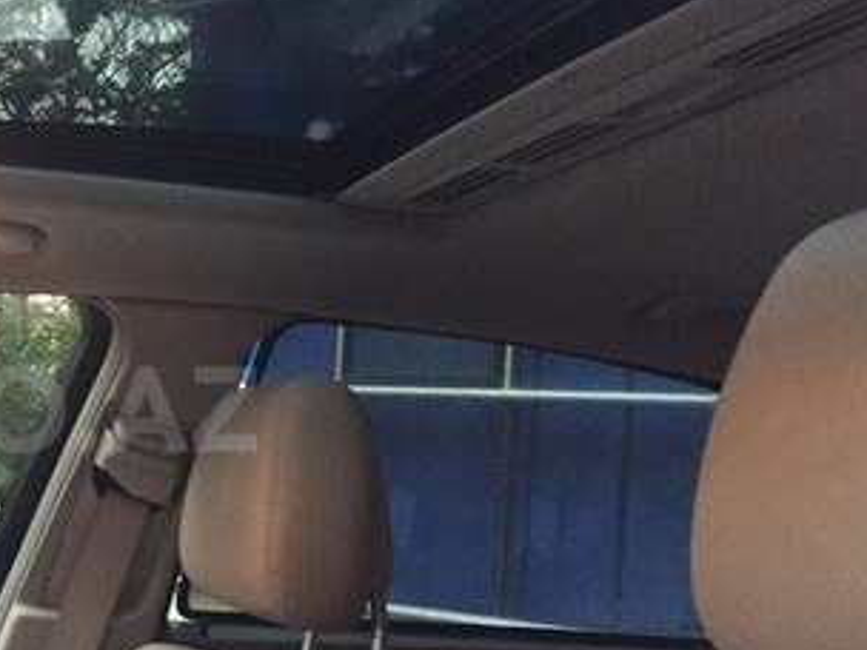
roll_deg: -5.5
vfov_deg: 23.2
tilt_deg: +2.9
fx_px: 1578
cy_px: 409
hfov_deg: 28.5
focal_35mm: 63
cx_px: -34
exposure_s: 1/20
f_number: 2.2
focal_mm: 4.15
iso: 250
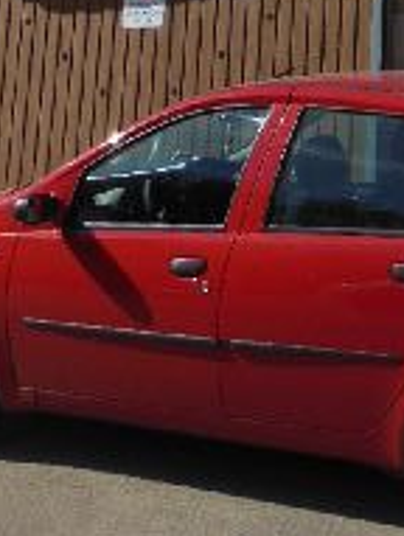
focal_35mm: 97
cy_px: -222
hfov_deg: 14.7
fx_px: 1504
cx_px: 522
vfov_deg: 18.3
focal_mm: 5.2
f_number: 3.7
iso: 125
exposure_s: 1/1500
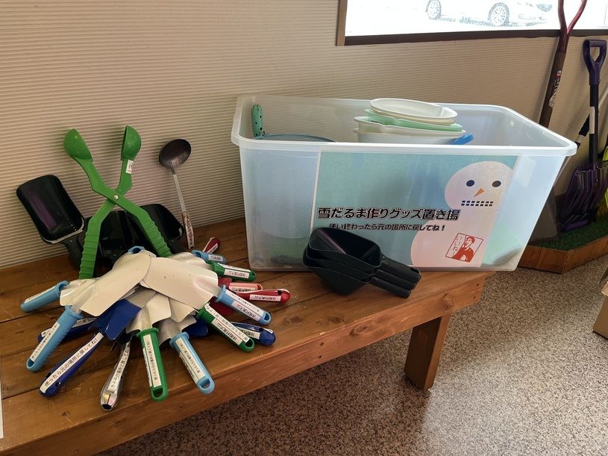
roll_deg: -3.0
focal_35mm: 26
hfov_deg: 67.3
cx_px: 304
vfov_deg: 53.1
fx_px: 457
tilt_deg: -29.0
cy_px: 228
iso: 125
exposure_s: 1/121
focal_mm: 5.1
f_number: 1.6
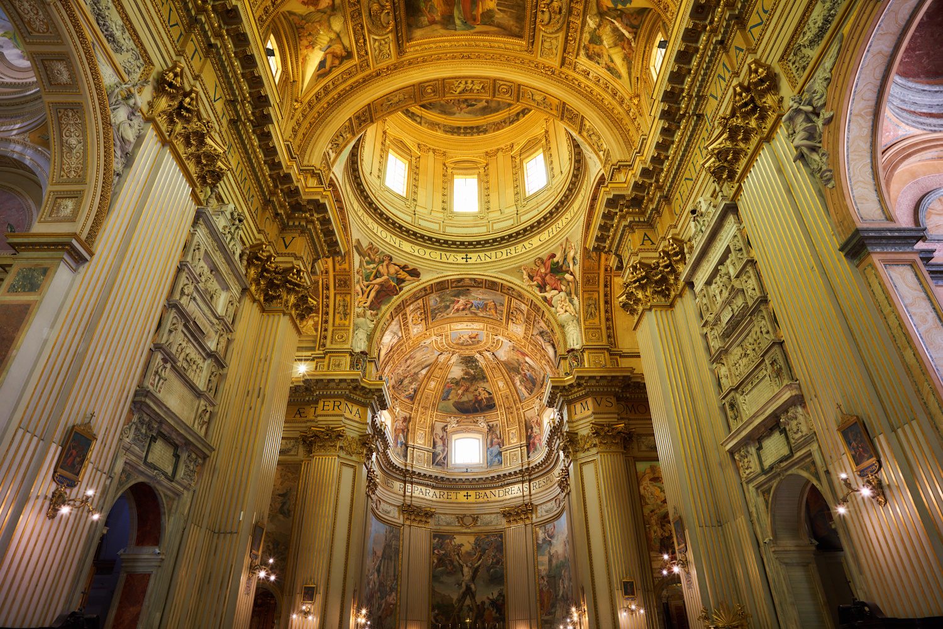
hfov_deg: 81.2
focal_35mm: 21
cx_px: 472
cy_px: 314
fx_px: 550
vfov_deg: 59.5
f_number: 4
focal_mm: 21
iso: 400
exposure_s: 1/10
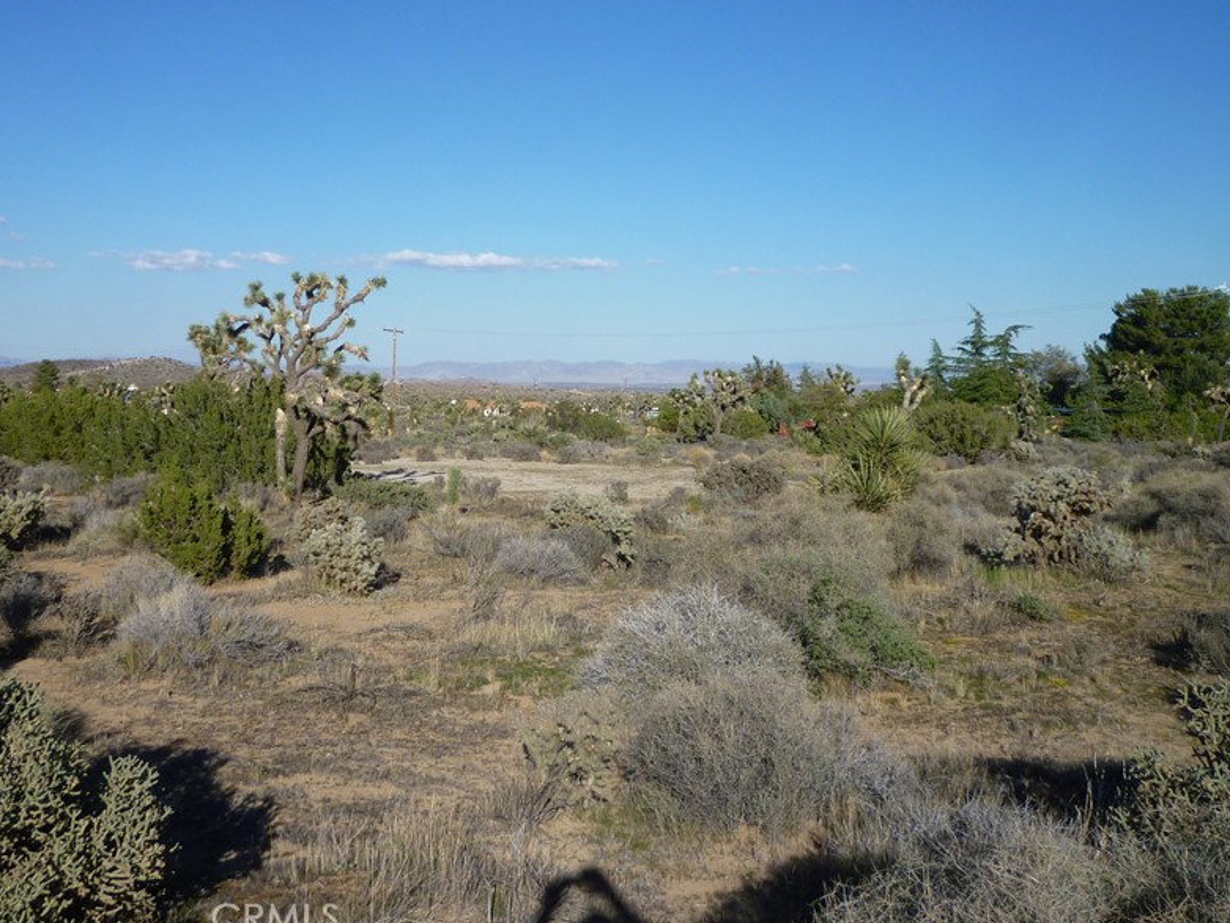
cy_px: 335
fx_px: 1350
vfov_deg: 37.5
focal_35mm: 38
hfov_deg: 48.7
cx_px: 499
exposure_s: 1/640
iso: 80
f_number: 5.6
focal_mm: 5.2
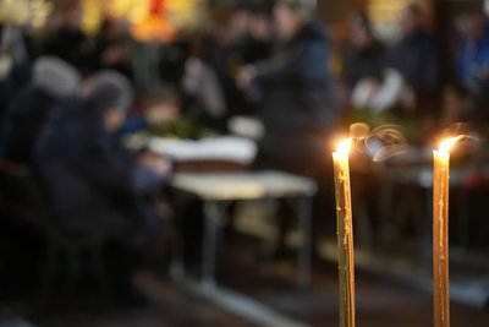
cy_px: 164
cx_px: 244
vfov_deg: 18.2
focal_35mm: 75
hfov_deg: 27.0
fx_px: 1019
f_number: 2.8
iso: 12800
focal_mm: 75
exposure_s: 1/100
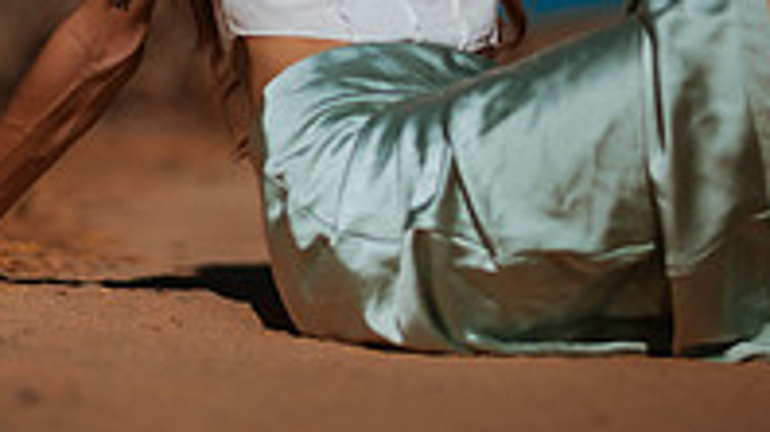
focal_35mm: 138
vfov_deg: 8.4
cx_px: 280
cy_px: -346
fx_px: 2815
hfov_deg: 15.6
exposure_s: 1/8000
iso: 50
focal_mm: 58
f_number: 1.8
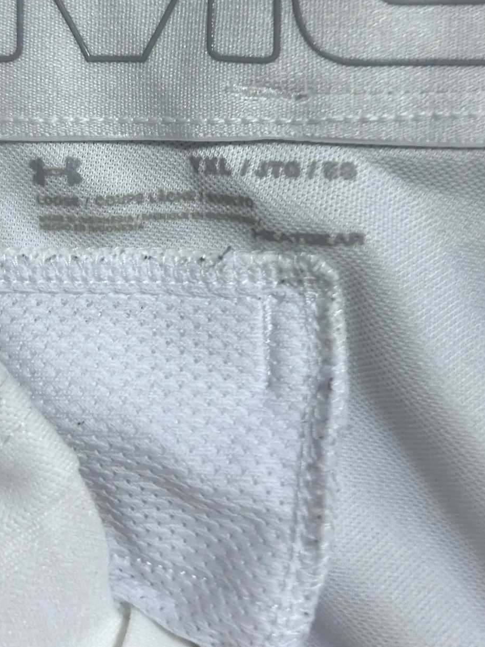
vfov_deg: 34.4
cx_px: 199
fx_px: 1009
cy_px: 121
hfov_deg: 27.0
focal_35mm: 54
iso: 80
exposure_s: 1/50
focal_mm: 5.7
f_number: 1.5
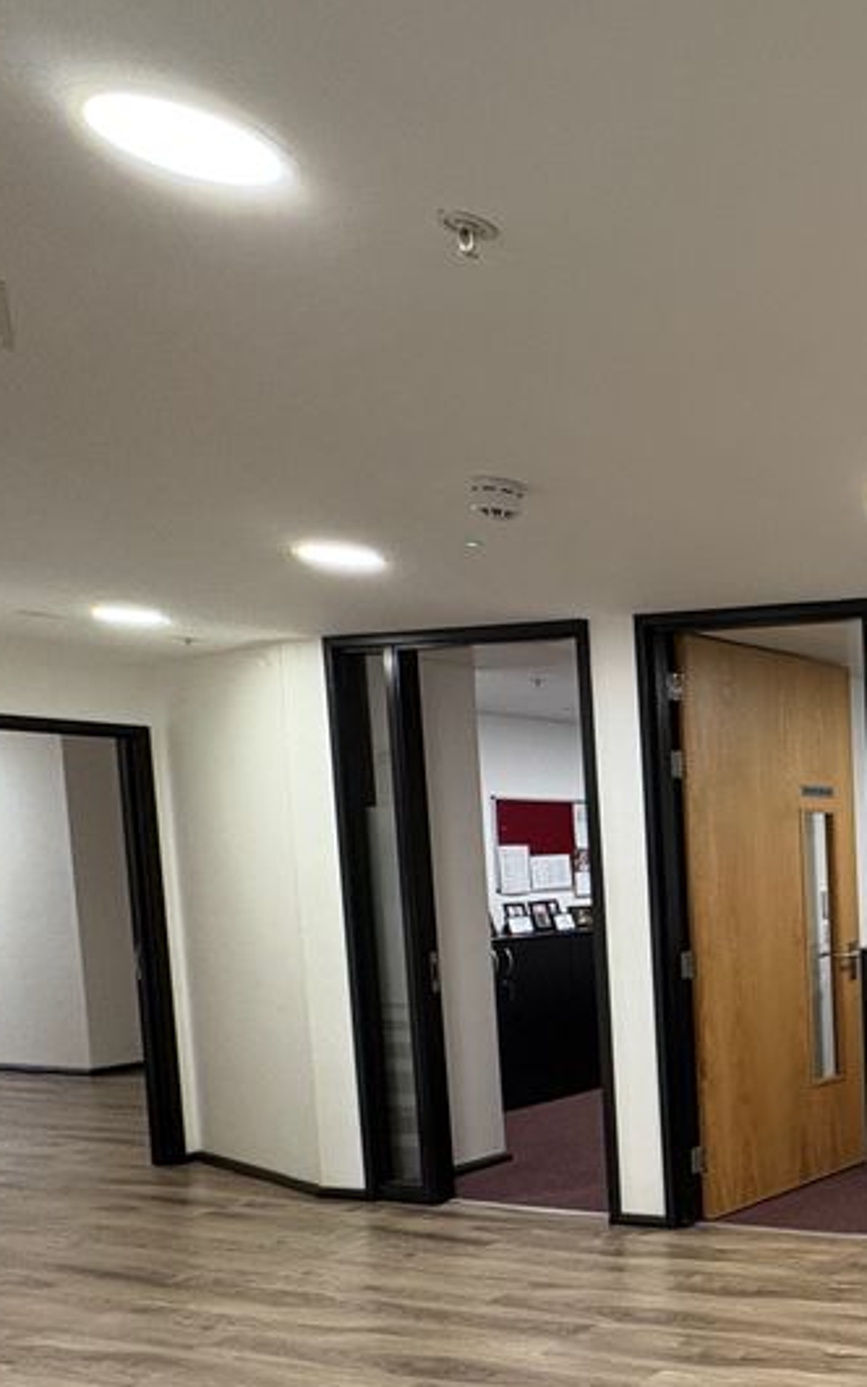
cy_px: 939
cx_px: 1287
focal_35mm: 31
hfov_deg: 28.0
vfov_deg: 59.6
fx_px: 1172
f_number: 2.2
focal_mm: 2.22
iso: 250
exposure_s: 1/50
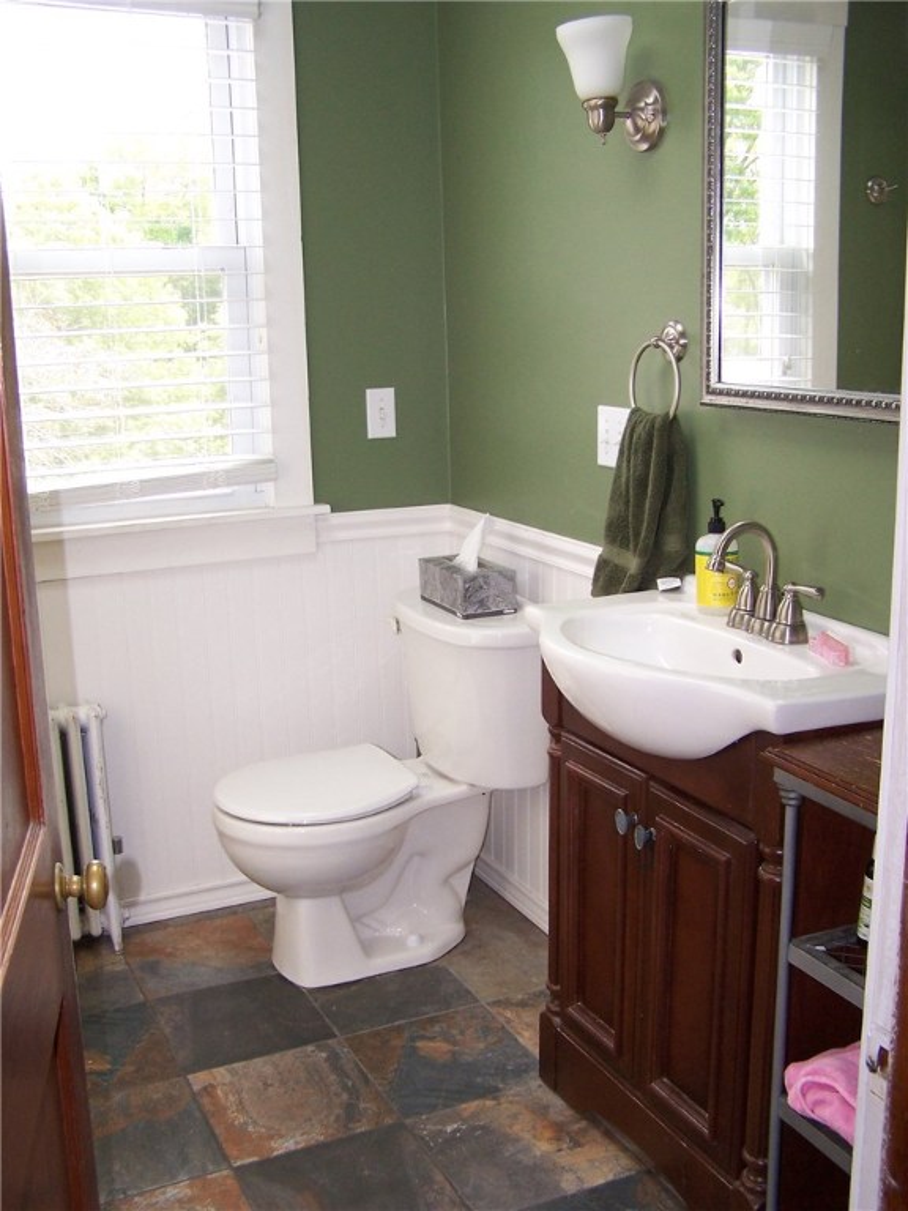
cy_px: 606
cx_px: 454
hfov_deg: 37.7
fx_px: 1329
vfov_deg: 49.0
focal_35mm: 38
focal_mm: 6.3
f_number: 2.8
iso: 140
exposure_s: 1/80
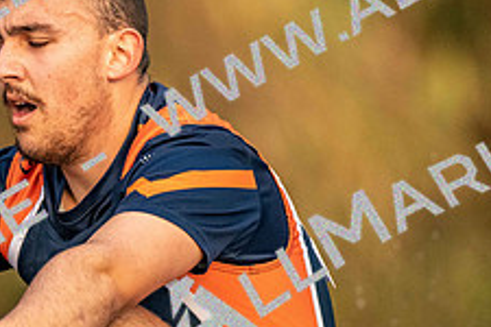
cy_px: 173
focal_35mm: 1548
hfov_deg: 1.3
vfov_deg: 0.9
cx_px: -17
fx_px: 21111
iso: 4000
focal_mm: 600
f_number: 4
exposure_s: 1/2500
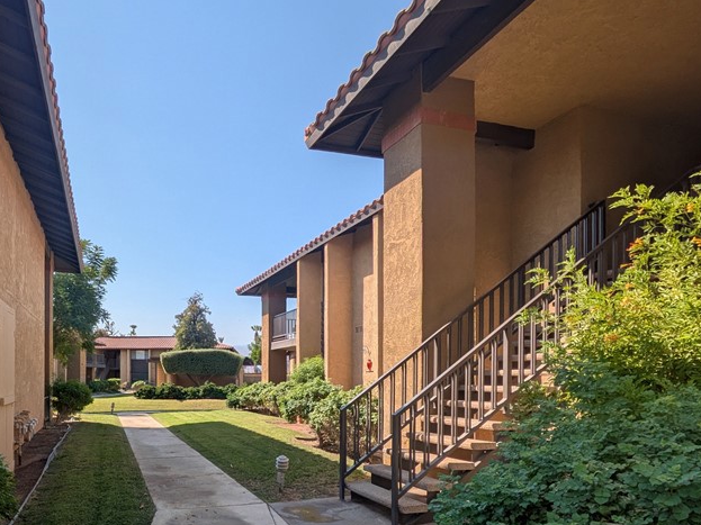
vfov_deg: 56.7
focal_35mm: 23
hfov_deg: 71.6
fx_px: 466
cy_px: 377
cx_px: 229
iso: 50
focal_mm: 1.83
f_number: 2.2
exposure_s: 1/1355
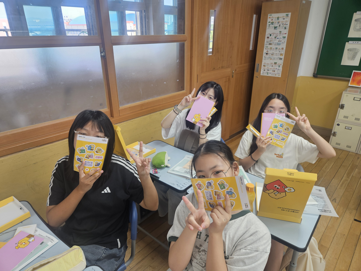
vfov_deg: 58.9
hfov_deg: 73.9
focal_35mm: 23
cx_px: 180
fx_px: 240
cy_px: 136
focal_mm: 5.4
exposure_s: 1/120
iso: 125
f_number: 1.8
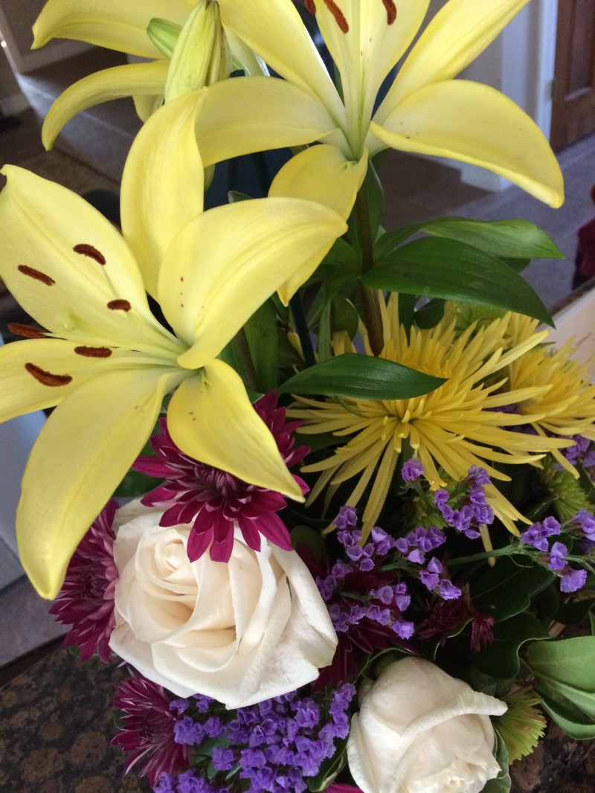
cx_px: 298
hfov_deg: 48.2
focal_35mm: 29
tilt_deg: -41.3
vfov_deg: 61.6
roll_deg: +16.5
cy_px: 396
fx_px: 664
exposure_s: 1/30
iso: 320
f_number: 2.2
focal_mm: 4.15
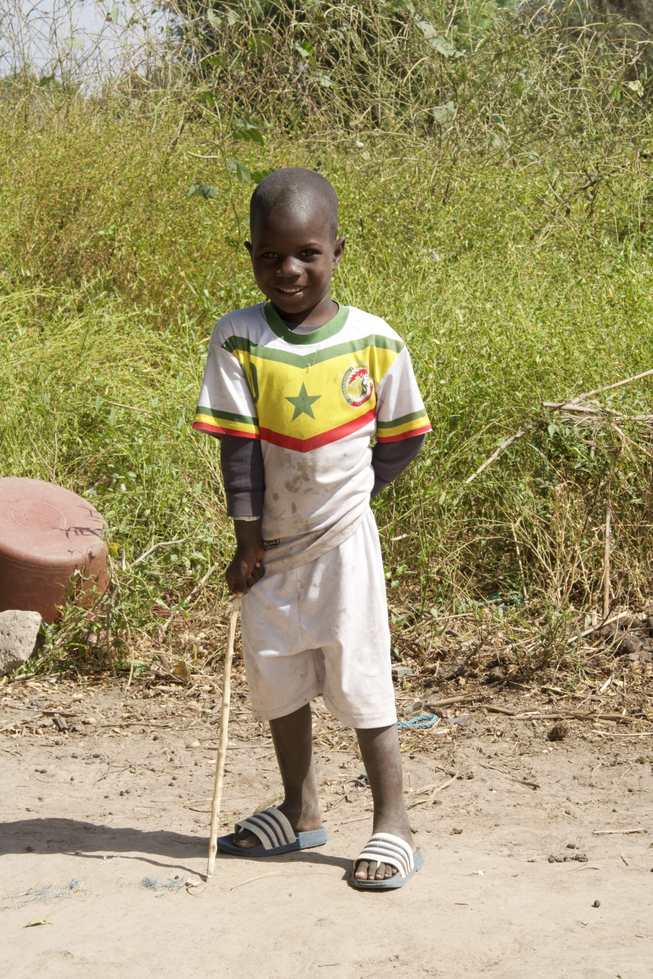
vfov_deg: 18.1
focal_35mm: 113
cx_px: 326
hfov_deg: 12.1
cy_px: 490
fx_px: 3074
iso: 1000
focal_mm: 113
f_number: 25
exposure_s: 1/160
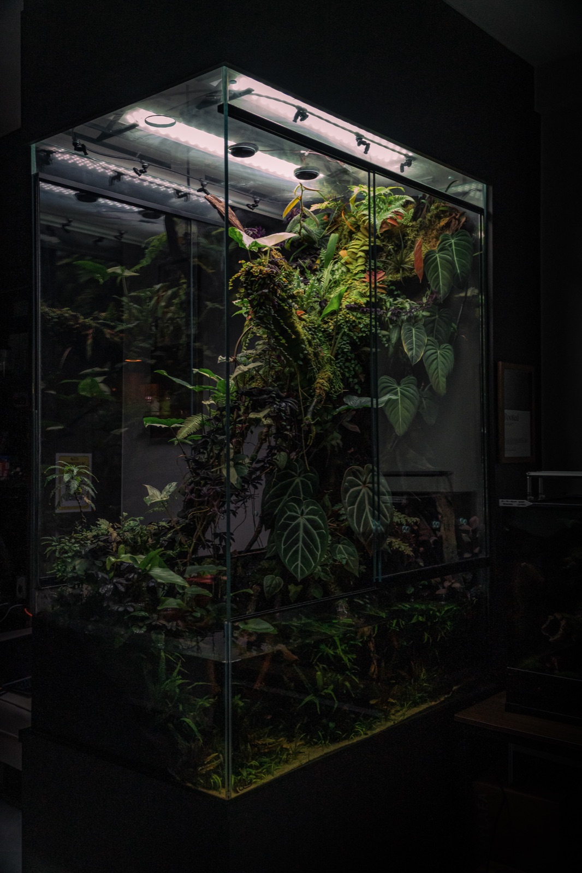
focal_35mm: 33
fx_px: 801
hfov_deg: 40.0
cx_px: 291
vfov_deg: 57.2
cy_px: 436
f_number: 4
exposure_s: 1/1600
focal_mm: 22
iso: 2500
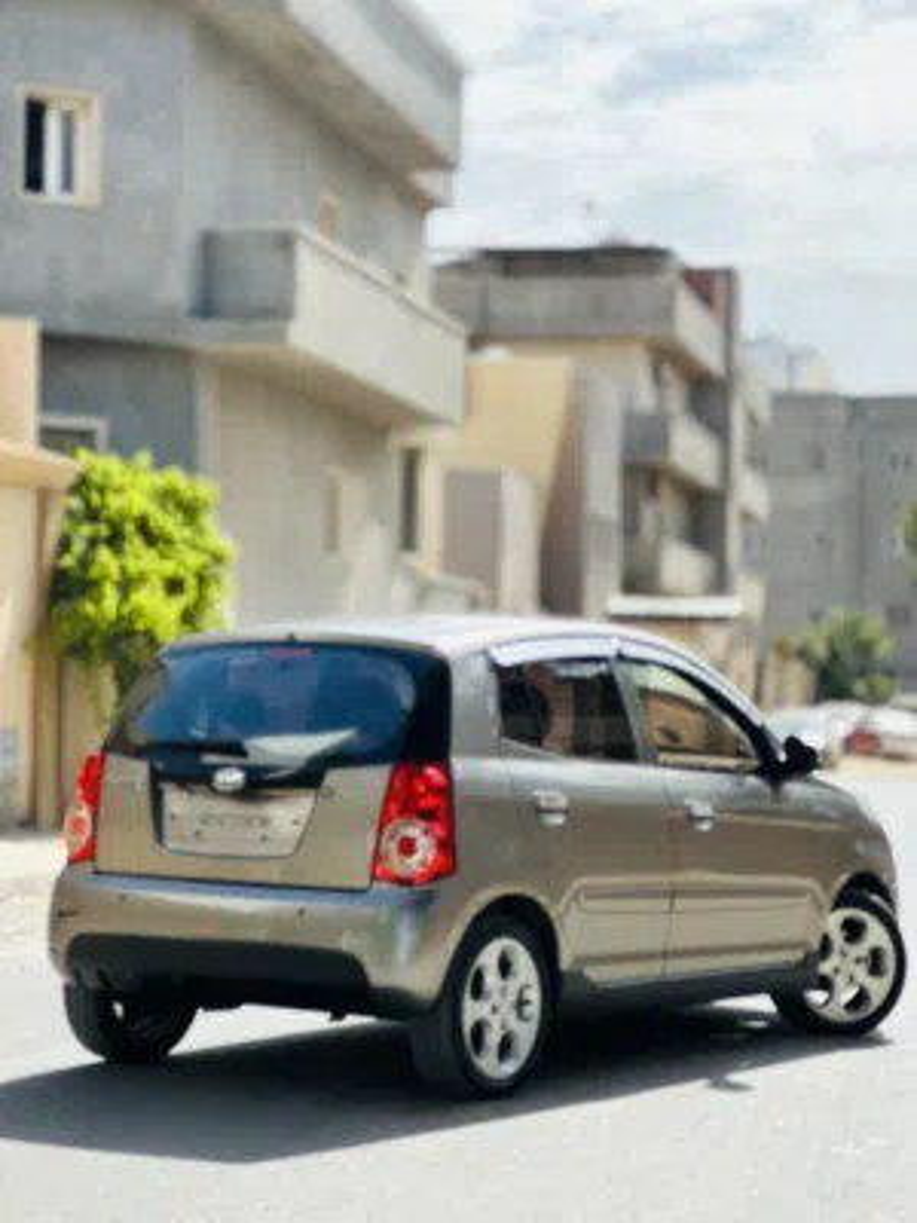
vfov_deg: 25.3
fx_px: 2720
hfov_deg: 19.1
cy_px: 612
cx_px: 458
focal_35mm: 77
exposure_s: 1/265
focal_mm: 9
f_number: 2.8
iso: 32
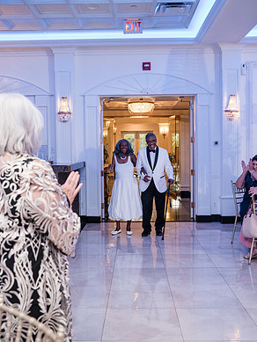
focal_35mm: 40
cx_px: 127
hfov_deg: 36.0
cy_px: 168
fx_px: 396
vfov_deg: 46.8
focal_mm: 36
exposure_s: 1/250
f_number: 4
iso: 3200
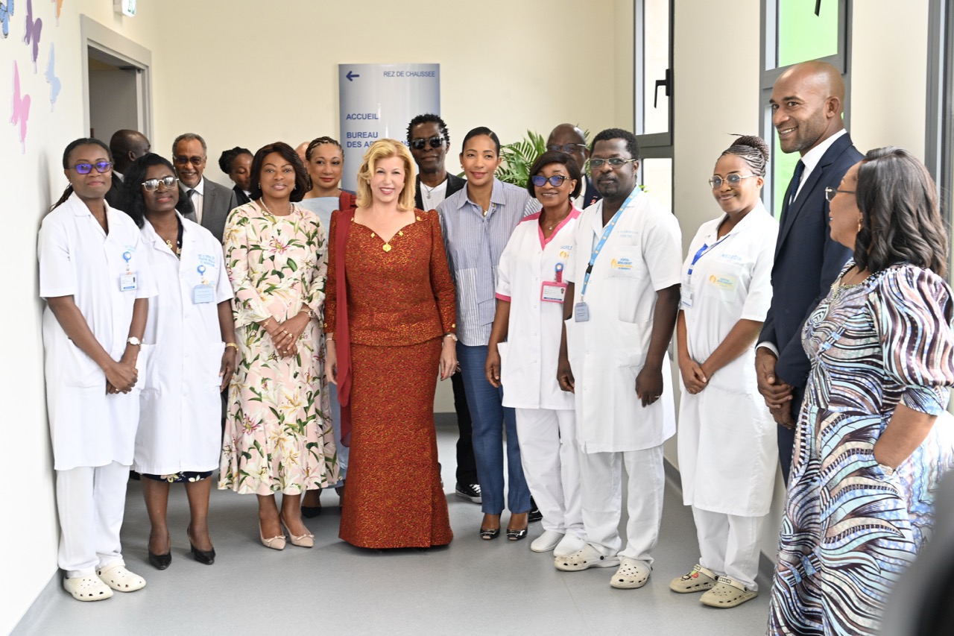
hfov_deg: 38.2
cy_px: 318
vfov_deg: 26.0
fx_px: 1378
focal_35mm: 52
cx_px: 477
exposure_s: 1/125
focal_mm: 52
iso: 800
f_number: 6.3
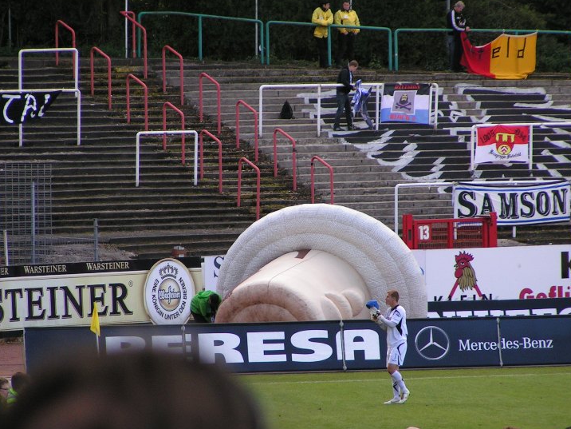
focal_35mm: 364
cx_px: 286
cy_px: 228
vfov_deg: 4.1
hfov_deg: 5.4
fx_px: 6004
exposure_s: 1/400
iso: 100
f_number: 3.5
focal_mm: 49.8
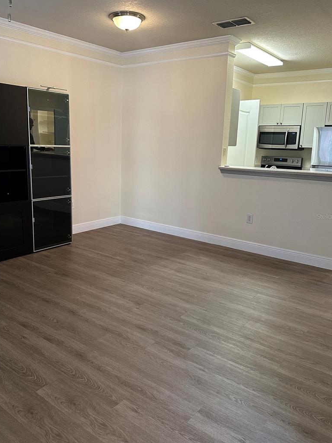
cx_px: 153
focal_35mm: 28
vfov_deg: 63.5
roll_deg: -2.0
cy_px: 216
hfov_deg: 49.7
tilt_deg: -10.6
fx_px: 358
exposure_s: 1/60
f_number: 1.78
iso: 250
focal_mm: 6.86
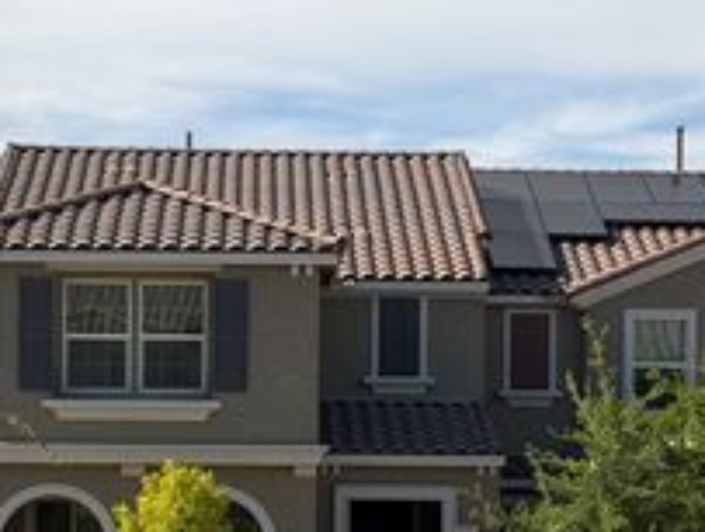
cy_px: 409
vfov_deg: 12.6
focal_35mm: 118
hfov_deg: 16.7
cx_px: 306
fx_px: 2407
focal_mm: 6.76
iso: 64
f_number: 1.78
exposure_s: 1/7143
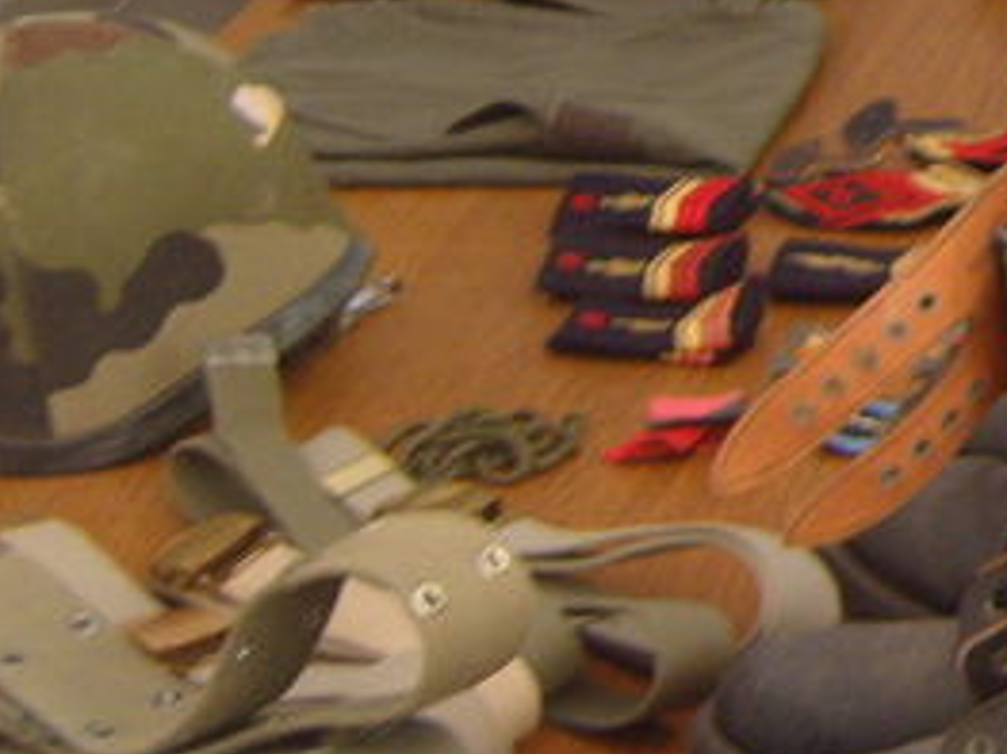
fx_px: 3867
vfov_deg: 10.9
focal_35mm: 133
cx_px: 1509
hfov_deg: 13.9
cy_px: -237
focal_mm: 7.4
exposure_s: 1/30
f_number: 2.8
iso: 144
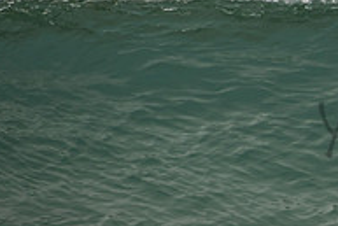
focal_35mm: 1505
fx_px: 14140
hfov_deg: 1.4
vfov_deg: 0.9
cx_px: 499
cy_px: 115
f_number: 5.6
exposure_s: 1/2000
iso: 220
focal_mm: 500
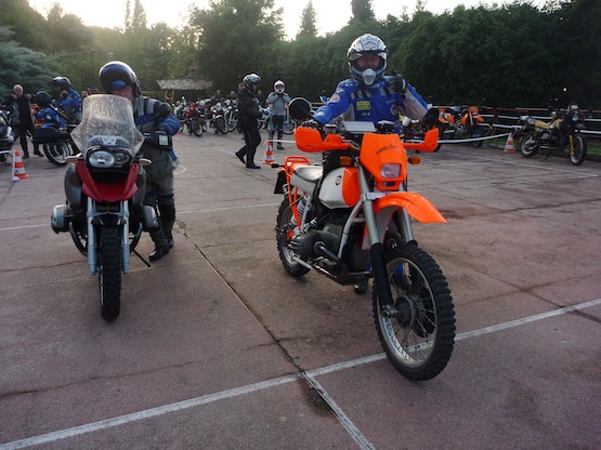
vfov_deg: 49.7
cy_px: 225
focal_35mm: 28
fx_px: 486
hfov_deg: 63.5
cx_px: 300
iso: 80
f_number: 3.3
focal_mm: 4.9
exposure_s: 1/100
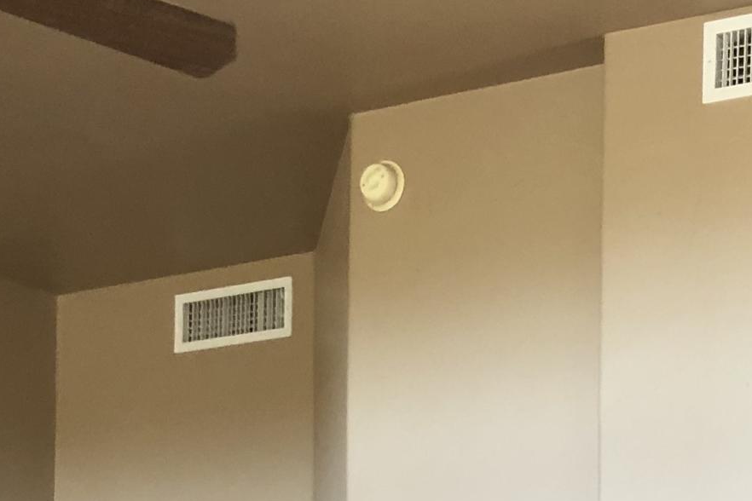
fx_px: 2068
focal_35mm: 99
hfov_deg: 19.5
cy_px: 931
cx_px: 889
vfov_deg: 12.5
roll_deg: +0.8
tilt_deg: +0.6
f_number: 1.8
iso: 40
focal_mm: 4
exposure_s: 1/30
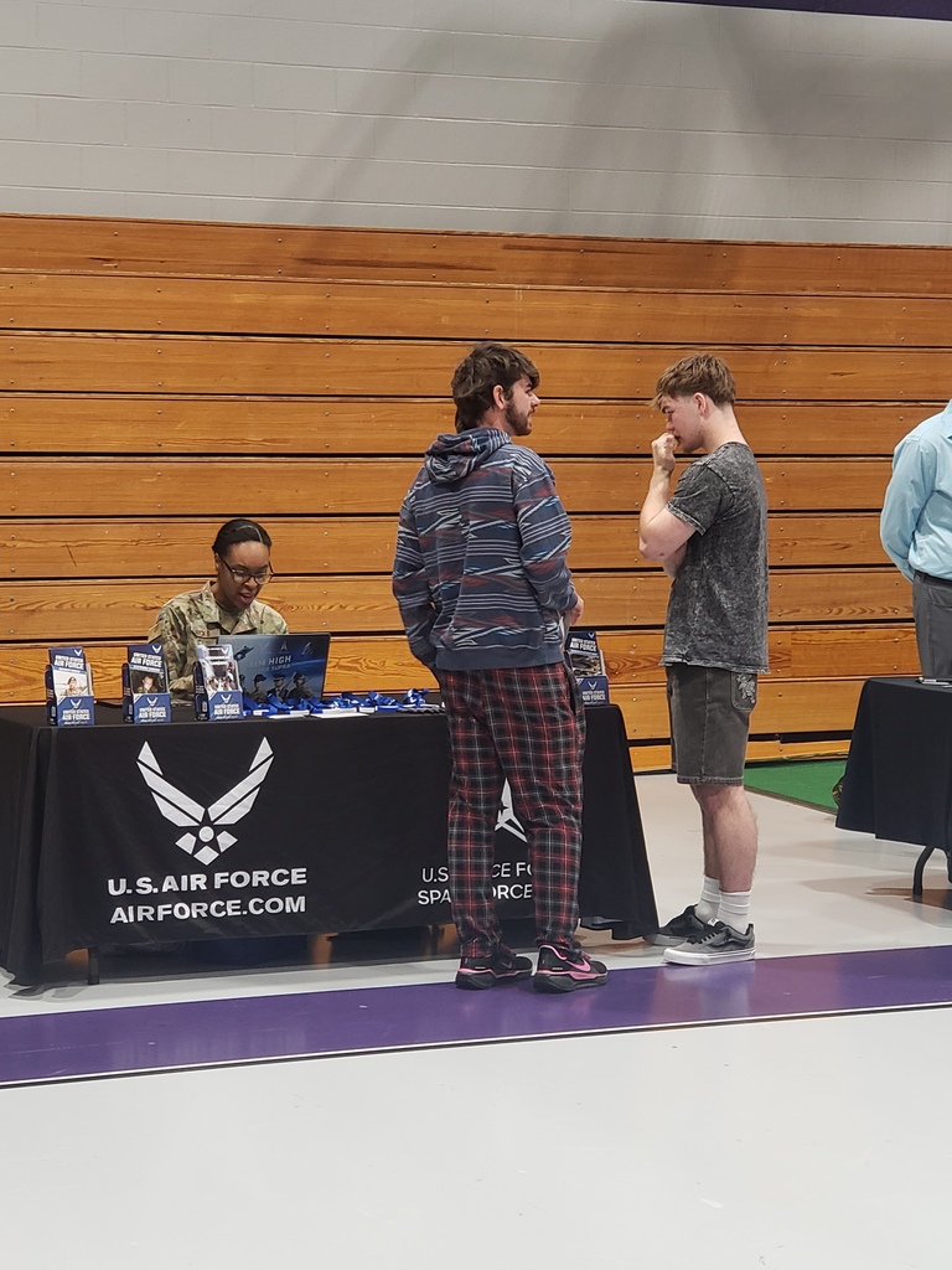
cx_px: 476
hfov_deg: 28.0
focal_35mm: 52
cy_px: 635
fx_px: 1907
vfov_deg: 36.8
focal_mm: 6
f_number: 2.4
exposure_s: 1/30
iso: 100
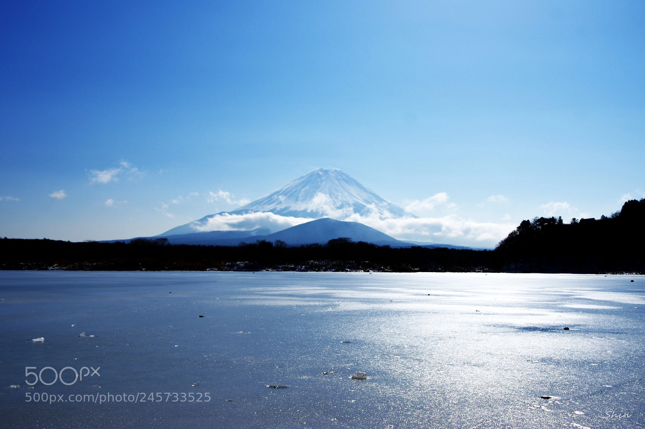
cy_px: 214
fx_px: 609
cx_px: 322
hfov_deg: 55.8
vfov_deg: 38.8
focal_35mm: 34
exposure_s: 1/2500
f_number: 6.3
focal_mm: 23
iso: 100
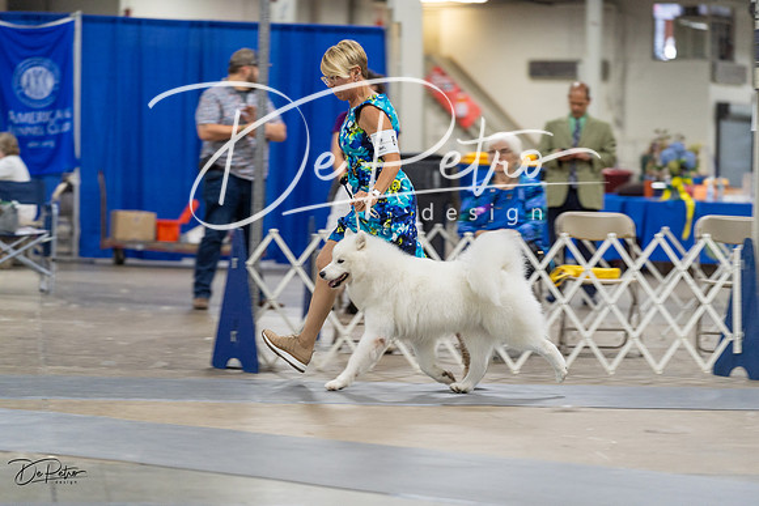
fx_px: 2784
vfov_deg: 10.4
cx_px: 380
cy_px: 253
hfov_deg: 15.5
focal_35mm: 132
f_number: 2.8
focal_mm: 132
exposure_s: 1/160
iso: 1600
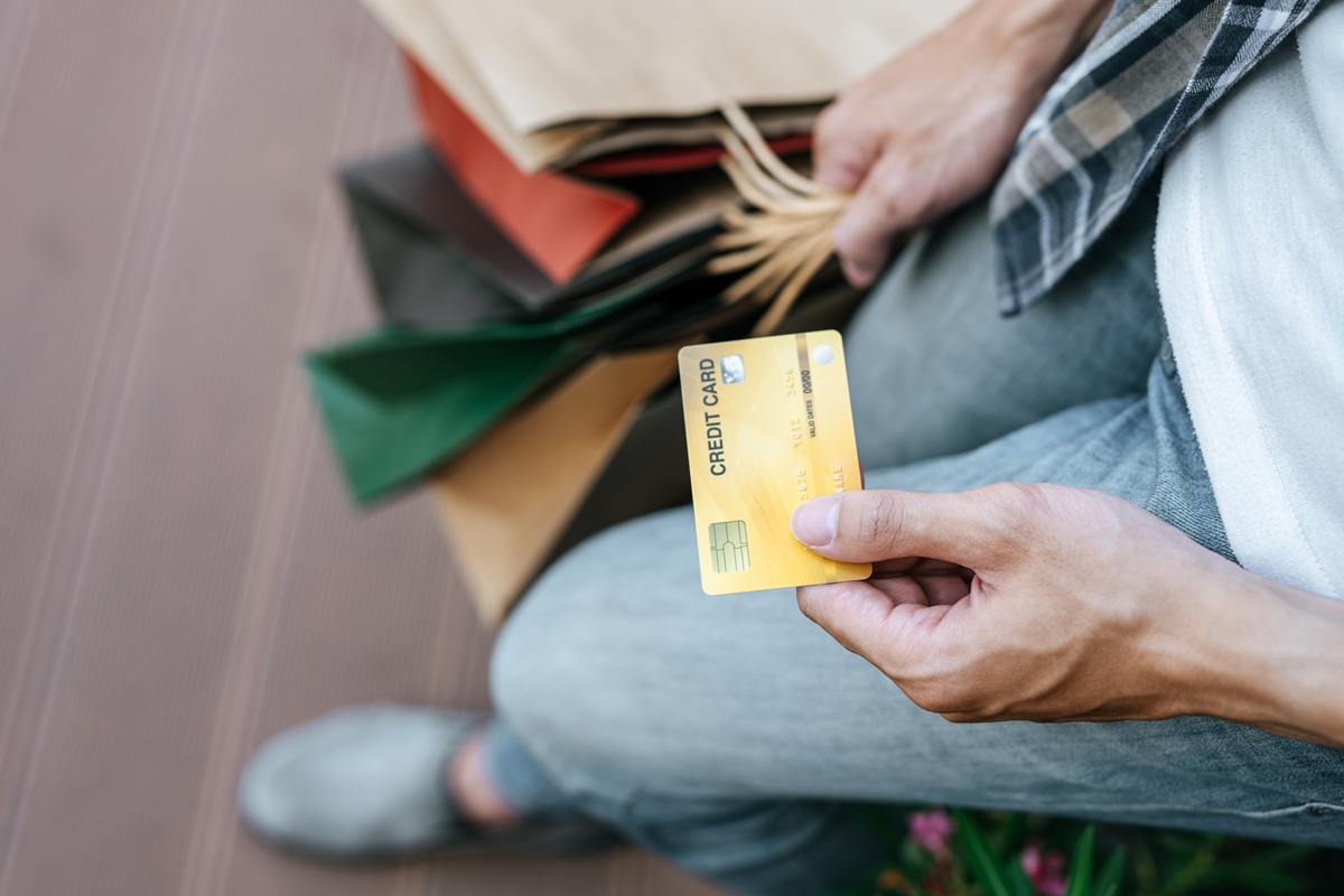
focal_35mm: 50
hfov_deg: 39.6
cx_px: 672
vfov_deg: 27.0
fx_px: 1867
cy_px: 448
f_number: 2.8
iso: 100
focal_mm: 50
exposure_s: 1/250
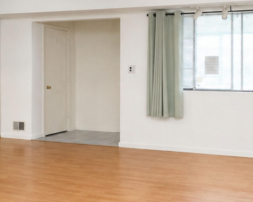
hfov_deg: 39.7
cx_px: 199
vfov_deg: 33.2
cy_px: 68
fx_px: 337
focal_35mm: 45
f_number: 8
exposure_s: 1/80
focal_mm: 10
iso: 1600
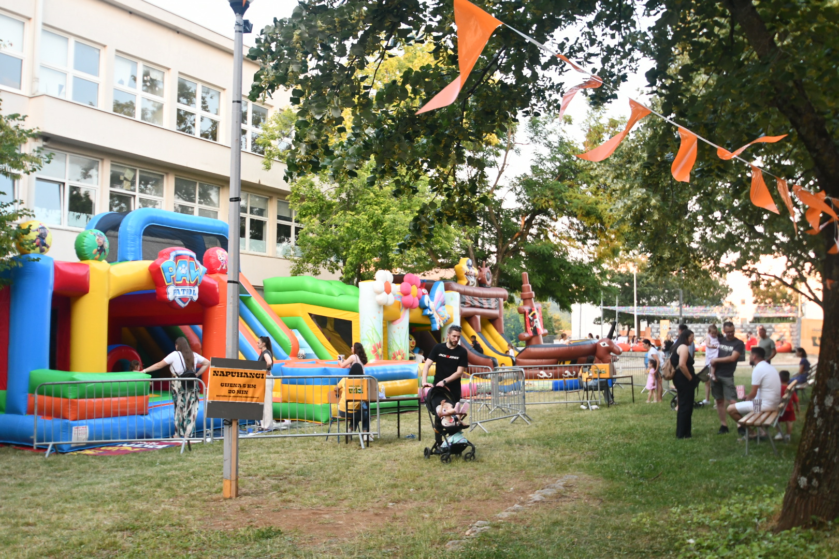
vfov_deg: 36.9
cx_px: 420
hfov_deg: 53.1
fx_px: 839
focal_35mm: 36
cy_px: 280
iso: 800
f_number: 4.5
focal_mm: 24
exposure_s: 1/250
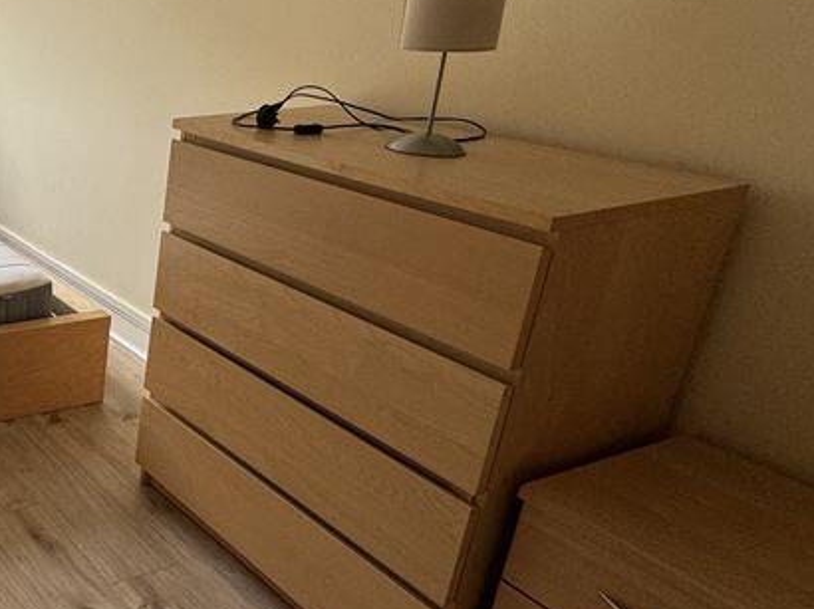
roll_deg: +0.4
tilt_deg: -17.6
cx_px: -135
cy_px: 224
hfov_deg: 39.8
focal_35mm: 35
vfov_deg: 40.3
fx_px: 823
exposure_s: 1/99
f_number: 2.2
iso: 125
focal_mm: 2.22
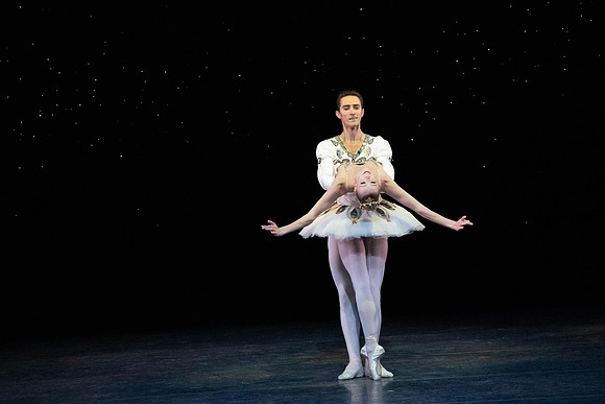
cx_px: 302
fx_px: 6219
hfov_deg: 5.6
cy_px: 202
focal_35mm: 370
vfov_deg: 3.7
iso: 20000
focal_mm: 370
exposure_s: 1/500
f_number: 11
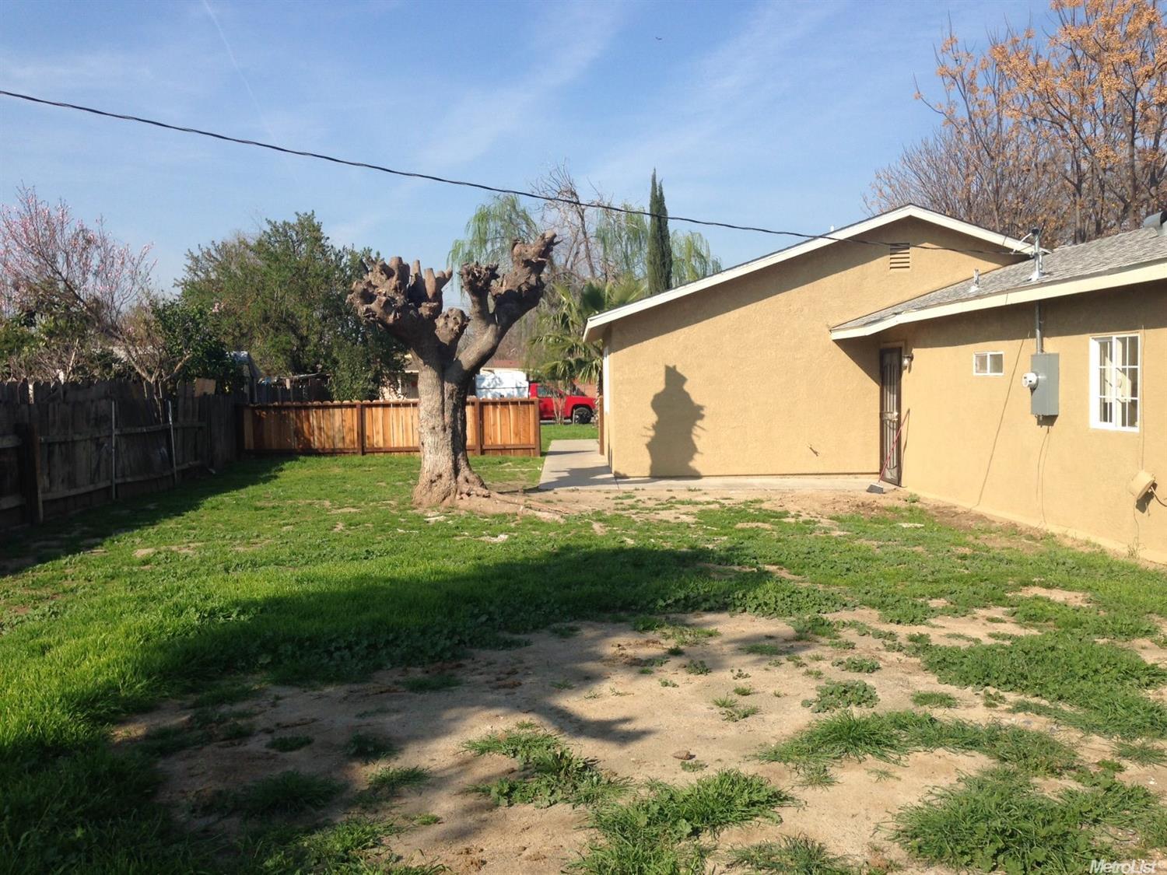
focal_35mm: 33
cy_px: 438
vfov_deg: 42.9
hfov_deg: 55.4
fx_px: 1113
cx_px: 584
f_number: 2.4
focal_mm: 4.12
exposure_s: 1/1595
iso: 50
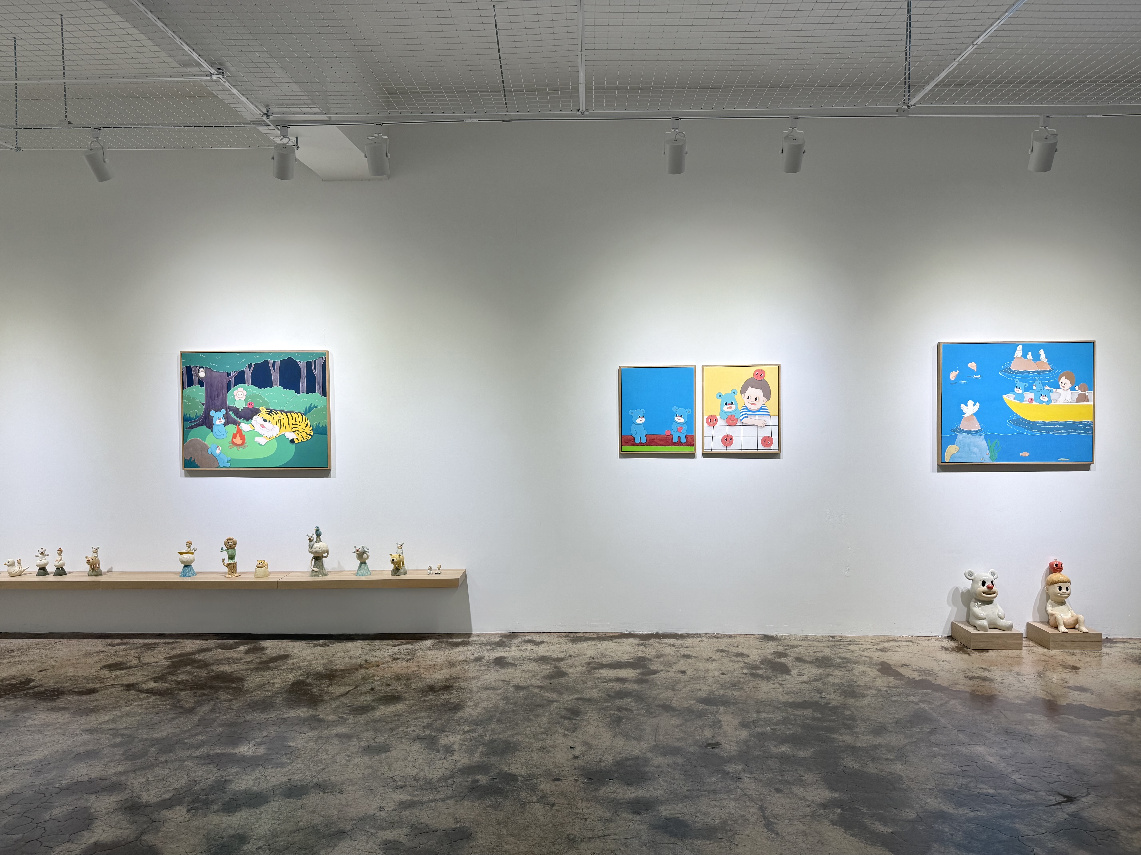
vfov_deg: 56.8
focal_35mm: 24
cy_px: 428
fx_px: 791
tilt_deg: -2.0
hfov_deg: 71.6
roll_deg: -0.4
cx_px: 570
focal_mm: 6.76
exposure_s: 1/120
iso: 50
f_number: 1.78
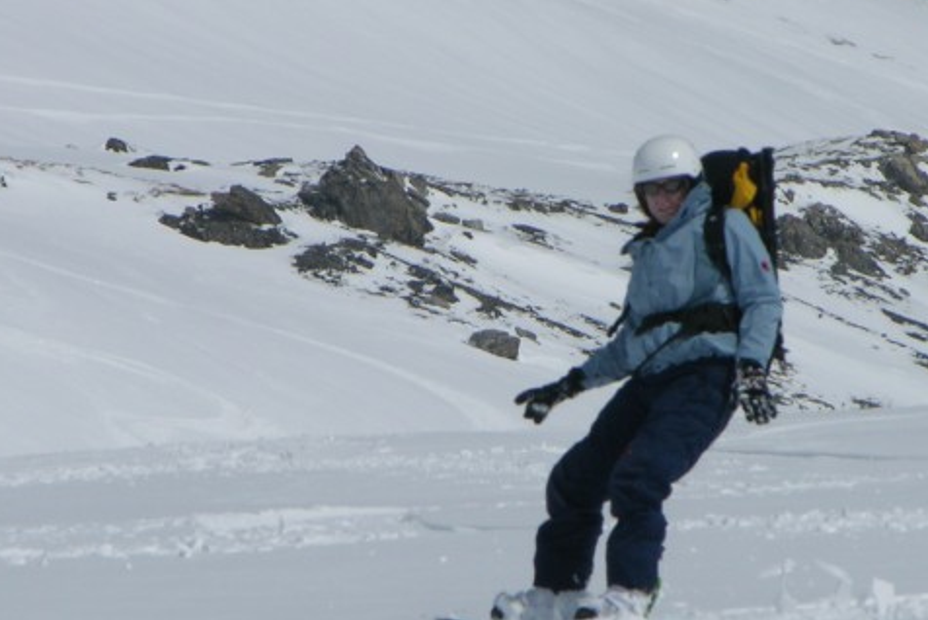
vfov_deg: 2.2
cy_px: 374
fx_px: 16146
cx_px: 569
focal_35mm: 626
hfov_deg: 3.3
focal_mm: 71.2
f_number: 7.4
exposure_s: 1/710
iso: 50
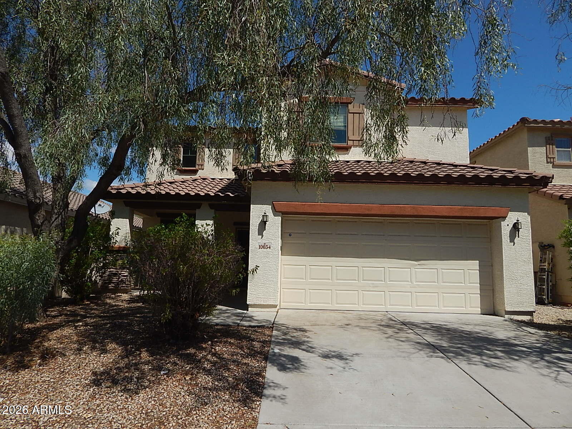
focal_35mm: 23
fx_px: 380
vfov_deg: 58.9
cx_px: 286
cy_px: 214
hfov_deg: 73.9
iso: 125
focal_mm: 4
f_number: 6
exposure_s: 1/1000
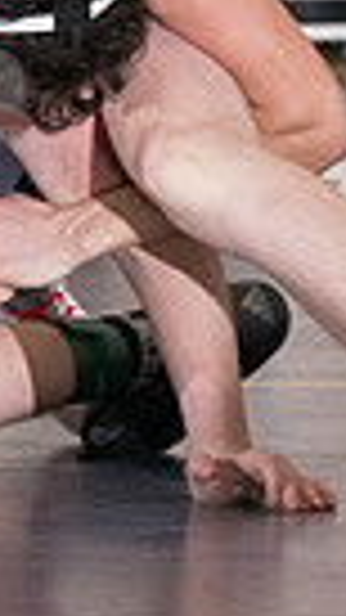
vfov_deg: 1.6
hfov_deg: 0.9
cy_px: -9
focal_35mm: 1327
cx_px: -112
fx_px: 21657
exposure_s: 1/250
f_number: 5.6
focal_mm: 200
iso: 2000
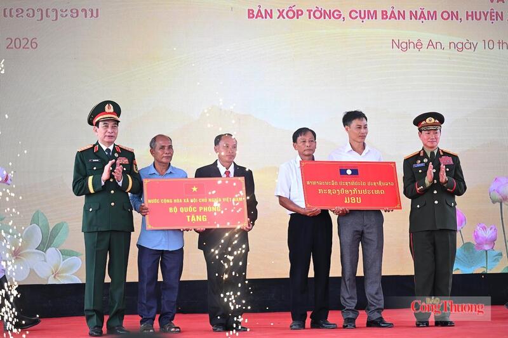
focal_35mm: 125
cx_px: 254
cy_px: 169
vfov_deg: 11.0
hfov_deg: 16.4
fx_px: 1763
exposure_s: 1/640
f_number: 2.8
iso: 640
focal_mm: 125
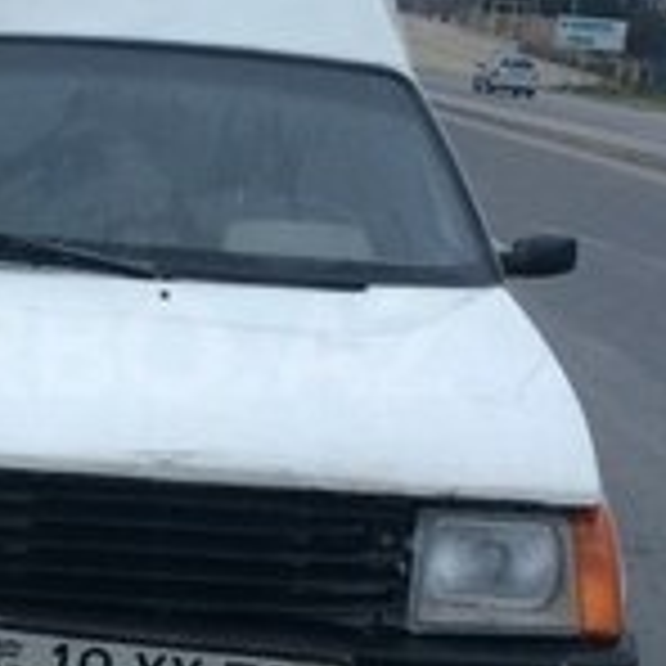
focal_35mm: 86
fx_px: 1872
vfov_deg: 20.2
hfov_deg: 19.9
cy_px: 346
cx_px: 108
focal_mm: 4.15
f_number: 2.2
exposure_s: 1/33
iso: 64
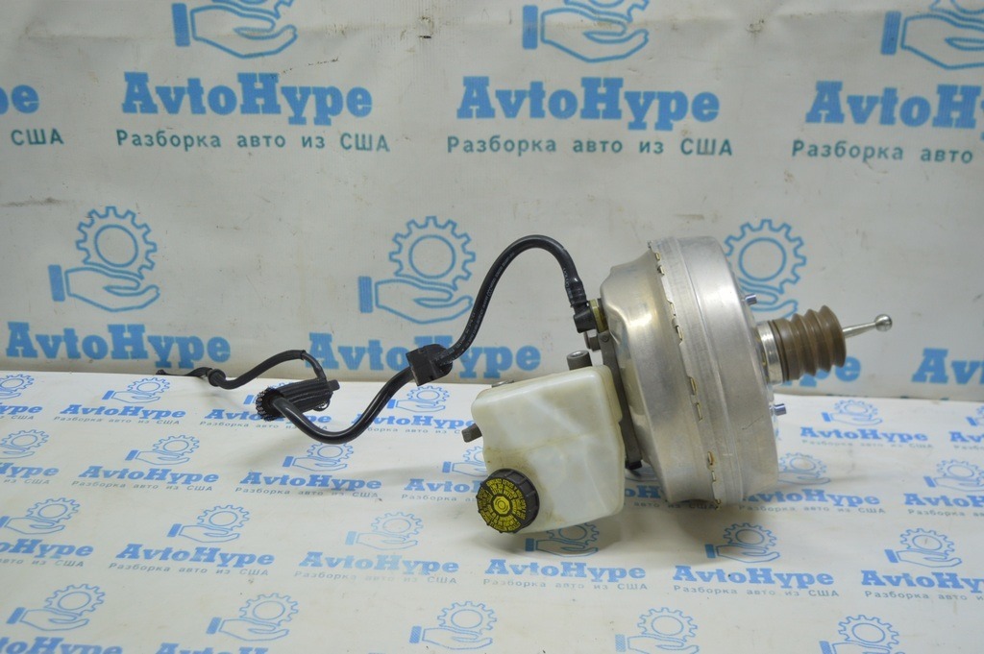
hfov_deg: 46.4
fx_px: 1147
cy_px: 327
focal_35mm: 42
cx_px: 492
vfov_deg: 31.8
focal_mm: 28
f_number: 4.2
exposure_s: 1/50
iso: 400
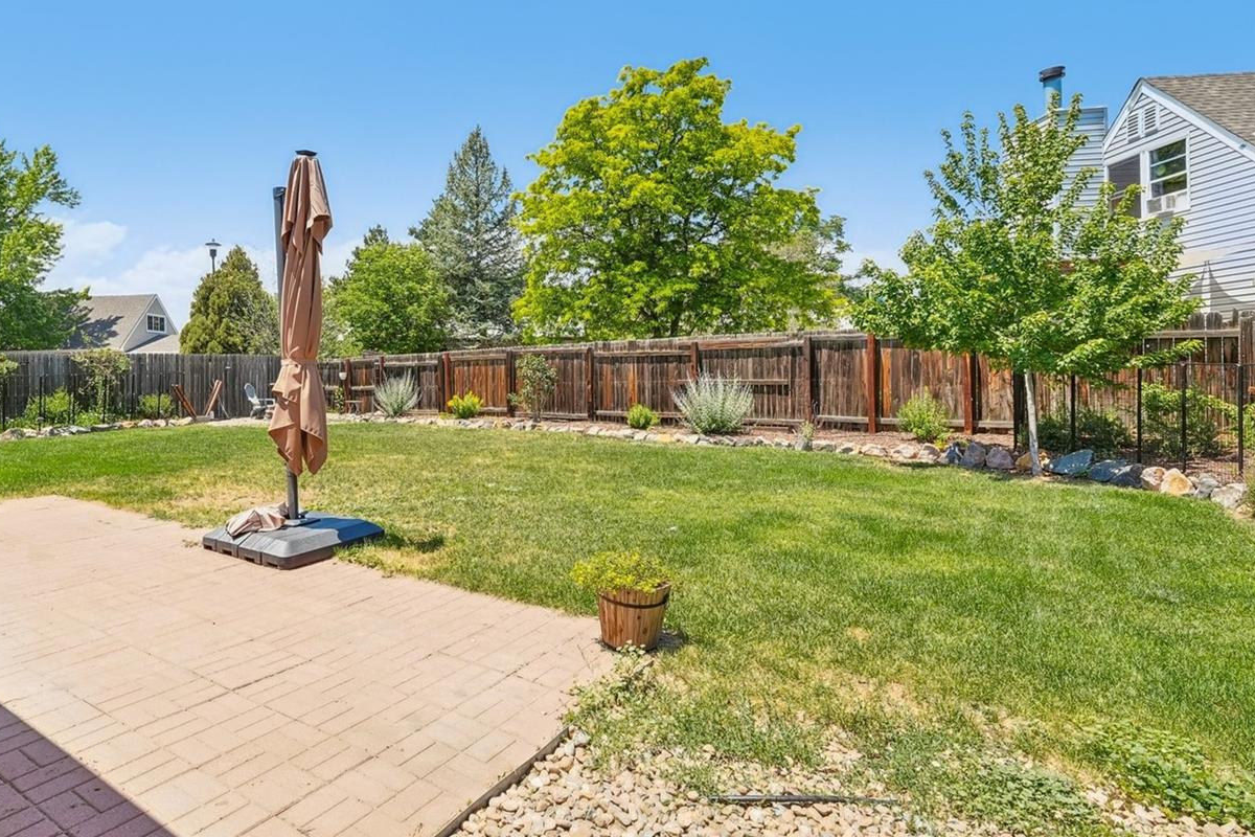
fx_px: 697
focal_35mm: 20
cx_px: 456
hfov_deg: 82.1
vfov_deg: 61.8
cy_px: 374
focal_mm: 10
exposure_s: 1/320
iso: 800
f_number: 8
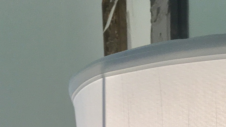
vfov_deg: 7.5
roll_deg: +0.0
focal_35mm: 132
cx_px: 137
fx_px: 791
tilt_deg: -14.2
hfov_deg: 16.2
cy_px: 446
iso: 25
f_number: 2.2
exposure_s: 1/60
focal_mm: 4.15
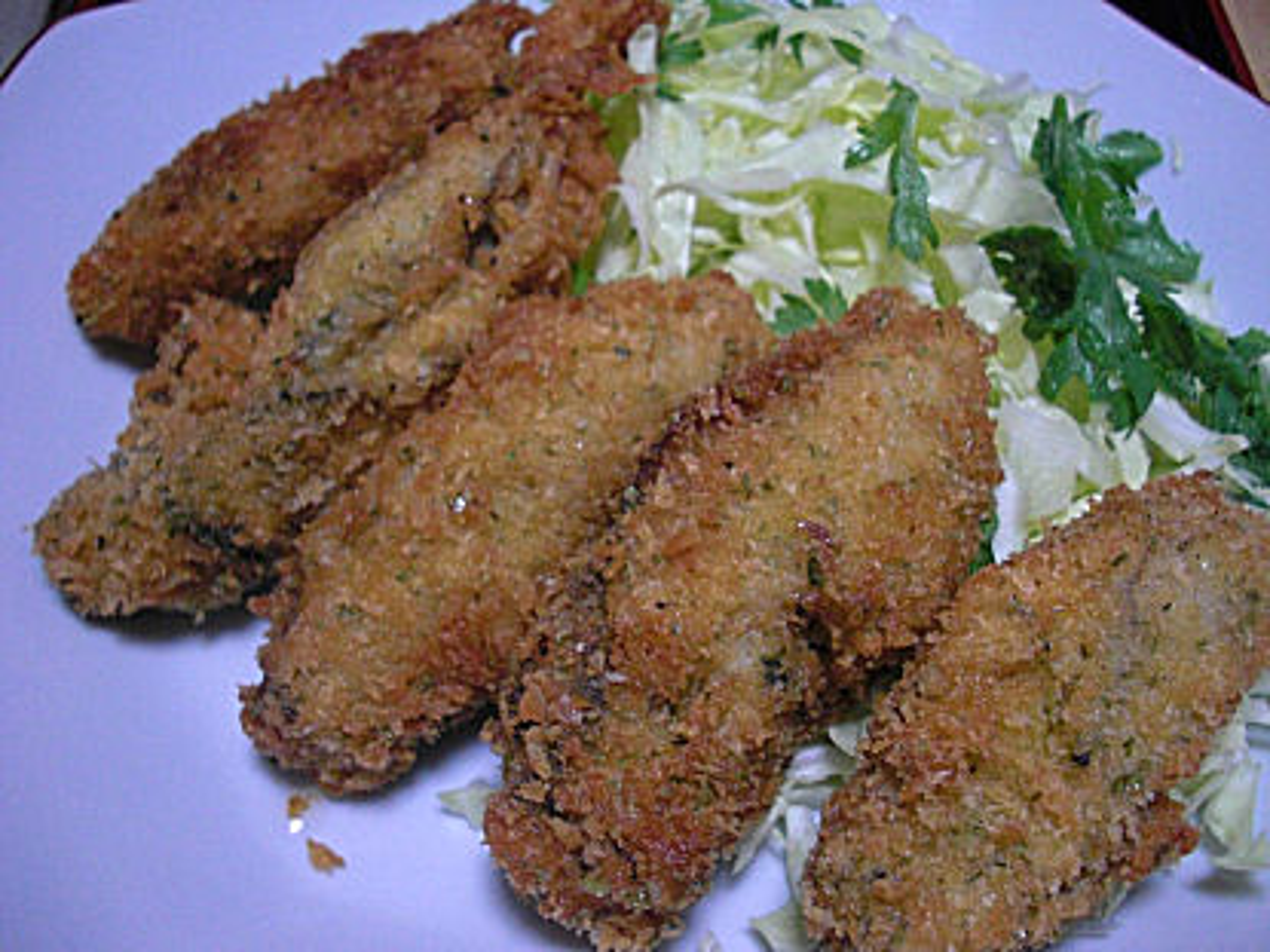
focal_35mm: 36
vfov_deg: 39.6
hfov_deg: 51.4
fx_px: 1320
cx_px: 635
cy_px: 476
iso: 400
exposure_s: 1/60
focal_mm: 6.3
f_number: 2.8
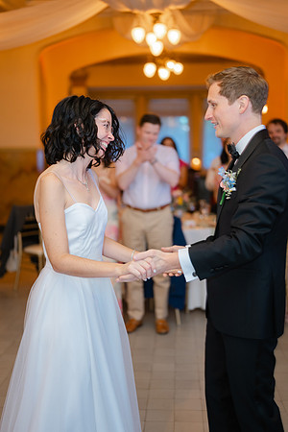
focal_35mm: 50
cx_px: 144
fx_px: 600
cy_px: 216
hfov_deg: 27.0
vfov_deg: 39.6
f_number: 1.8
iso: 320
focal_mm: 50
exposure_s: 1/125
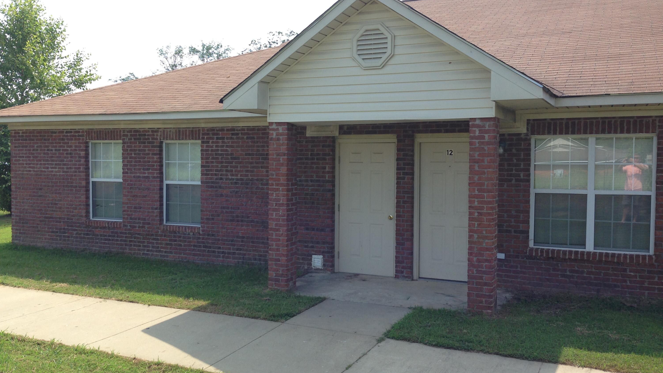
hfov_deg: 55.3
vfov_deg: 32.8
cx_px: 331
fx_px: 633
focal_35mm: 36
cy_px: 181
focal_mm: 4.12
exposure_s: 1/695
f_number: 2.4
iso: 50
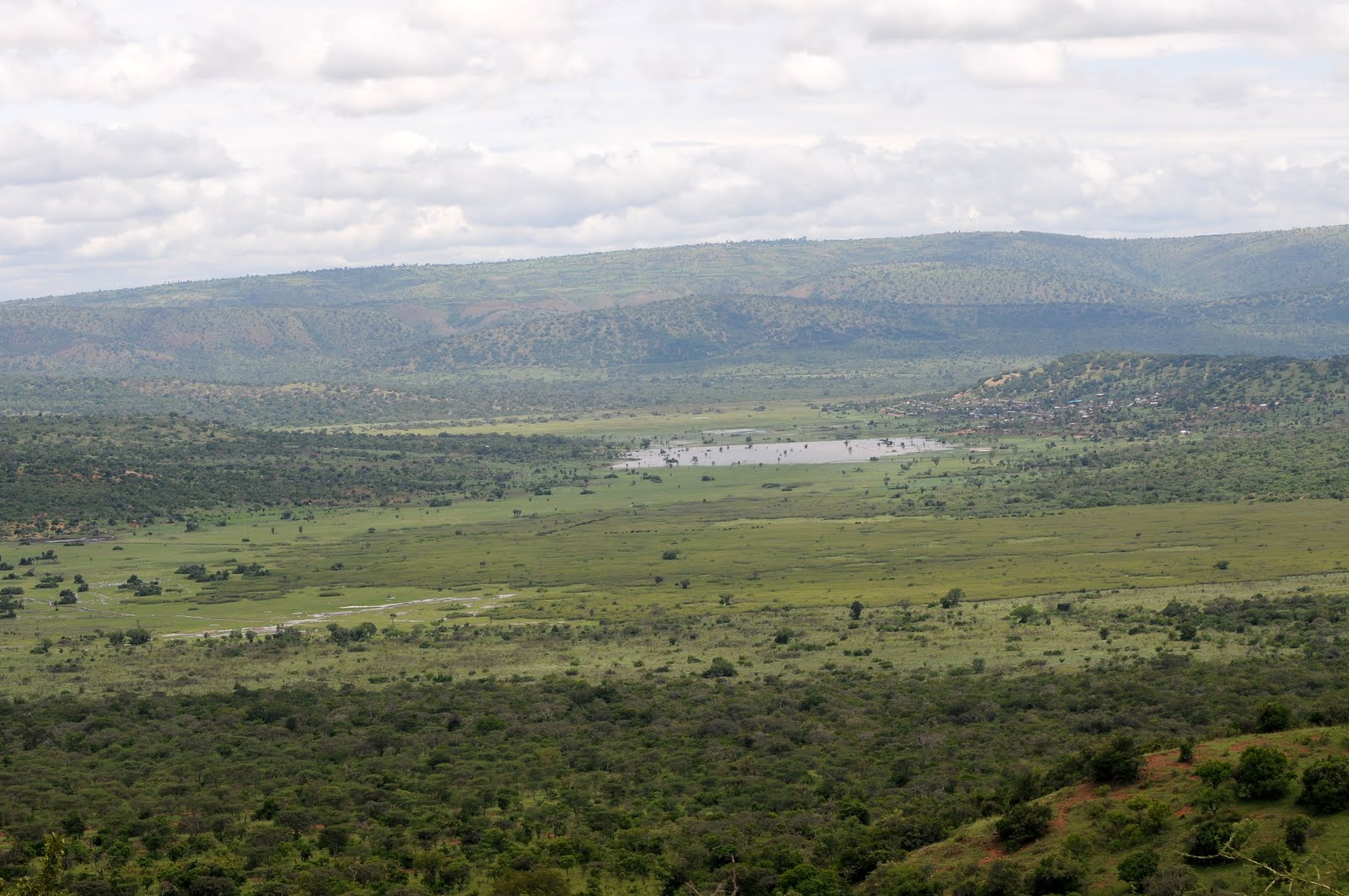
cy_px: 448
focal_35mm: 105
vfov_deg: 13.0
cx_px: 674
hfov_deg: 19.5
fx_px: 3930
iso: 250
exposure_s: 1/800
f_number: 8
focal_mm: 70
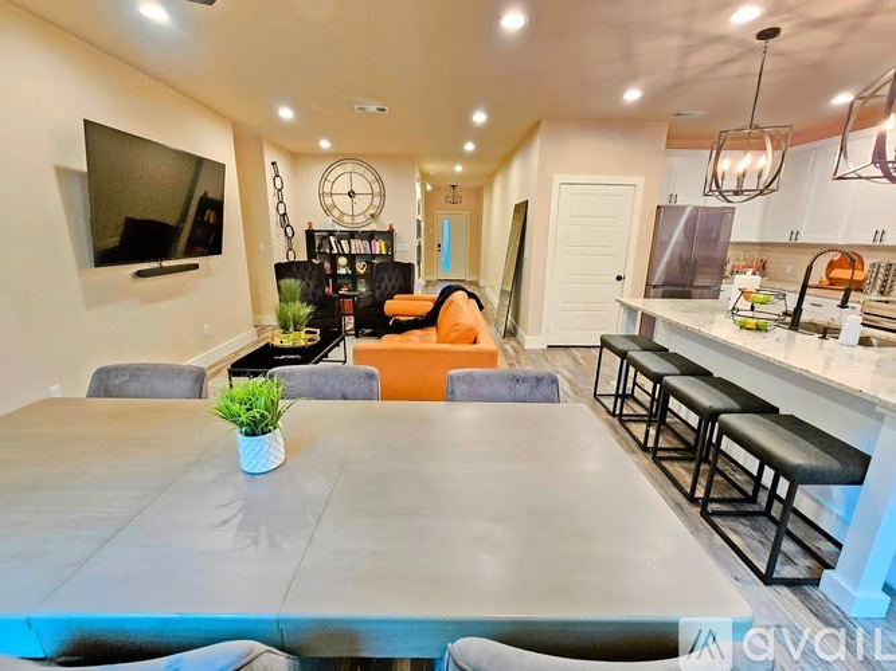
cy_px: 336
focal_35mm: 13
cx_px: 448
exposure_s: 1/60
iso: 1250
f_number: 2.2
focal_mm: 2.2
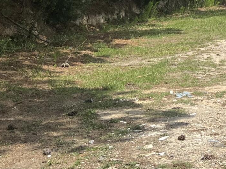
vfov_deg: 13.1
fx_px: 718
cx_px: 301
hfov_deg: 16.8
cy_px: -34
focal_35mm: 110
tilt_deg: -0.7
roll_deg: +0.1
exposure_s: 1/4651
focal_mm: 5.1
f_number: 1.6
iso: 50
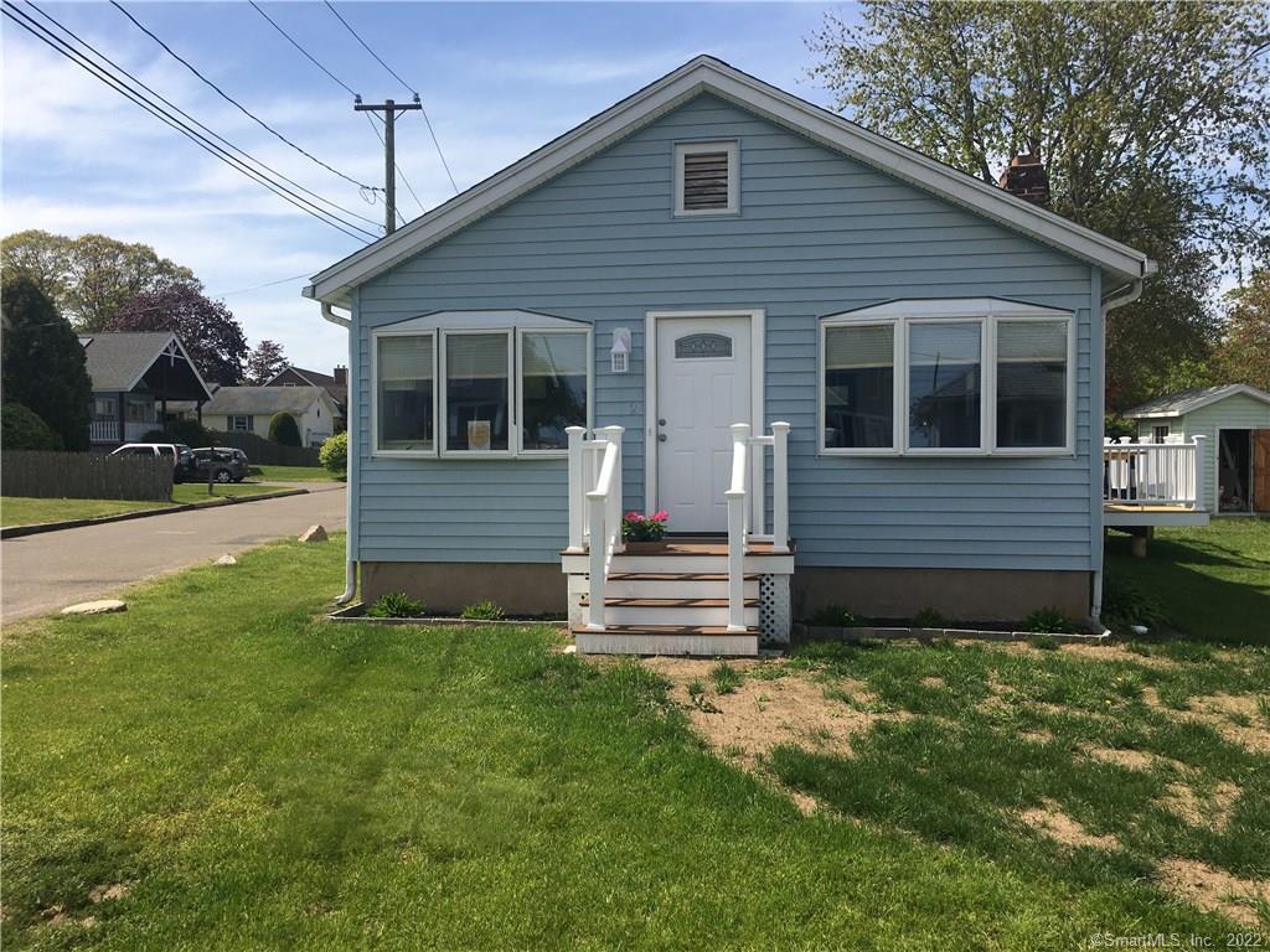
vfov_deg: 48.2
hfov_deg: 61.7
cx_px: 635
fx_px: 1064
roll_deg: +0.7
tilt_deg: +0.8
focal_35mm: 29
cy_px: 476
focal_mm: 4.15
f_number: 2.2
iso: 25
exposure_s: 1/1876
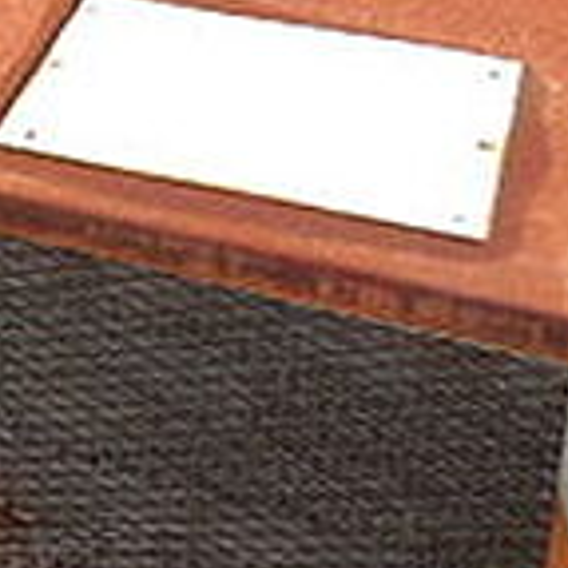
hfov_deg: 16.5
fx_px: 1838
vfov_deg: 16.3
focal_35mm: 99
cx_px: -195
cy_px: -230
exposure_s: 1/320
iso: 125
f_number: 3.1
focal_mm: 4.5
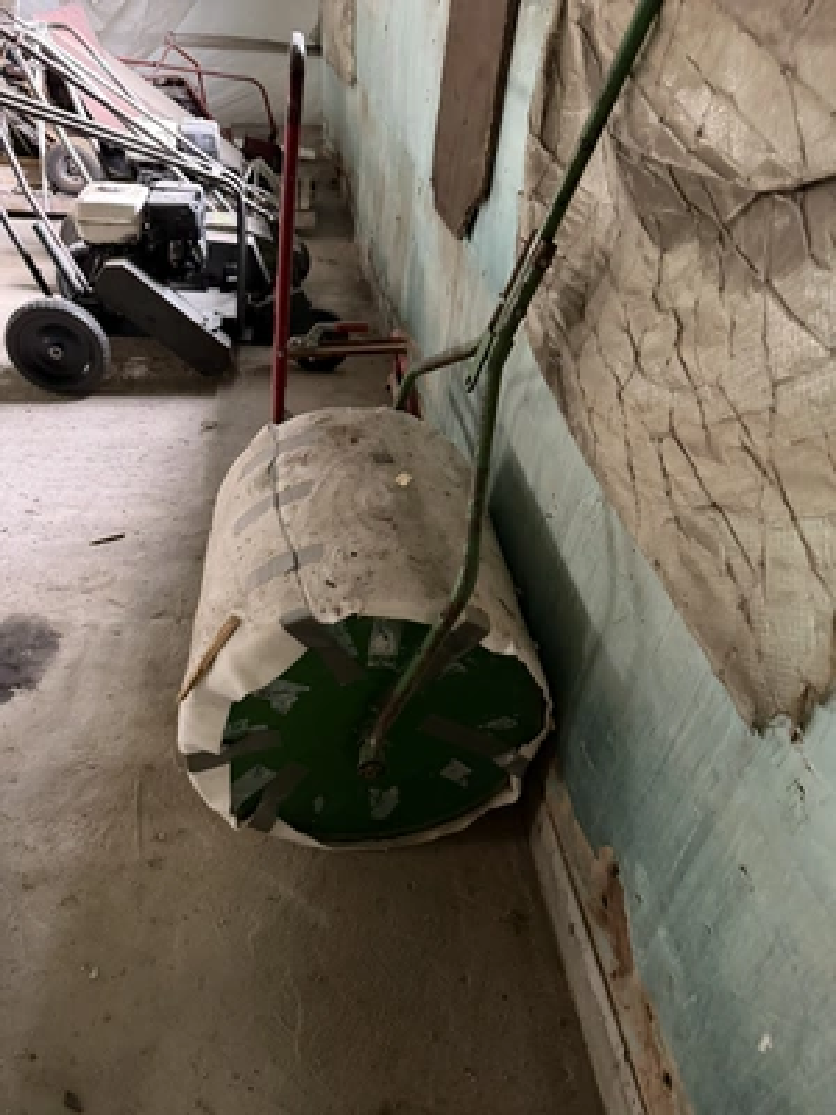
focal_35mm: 24
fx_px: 773
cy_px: 558
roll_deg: -8.8
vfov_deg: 71.6
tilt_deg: -35.5
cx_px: 418
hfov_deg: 56.8
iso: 1000
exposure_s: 1/30
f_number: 1.78
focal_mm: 6.76
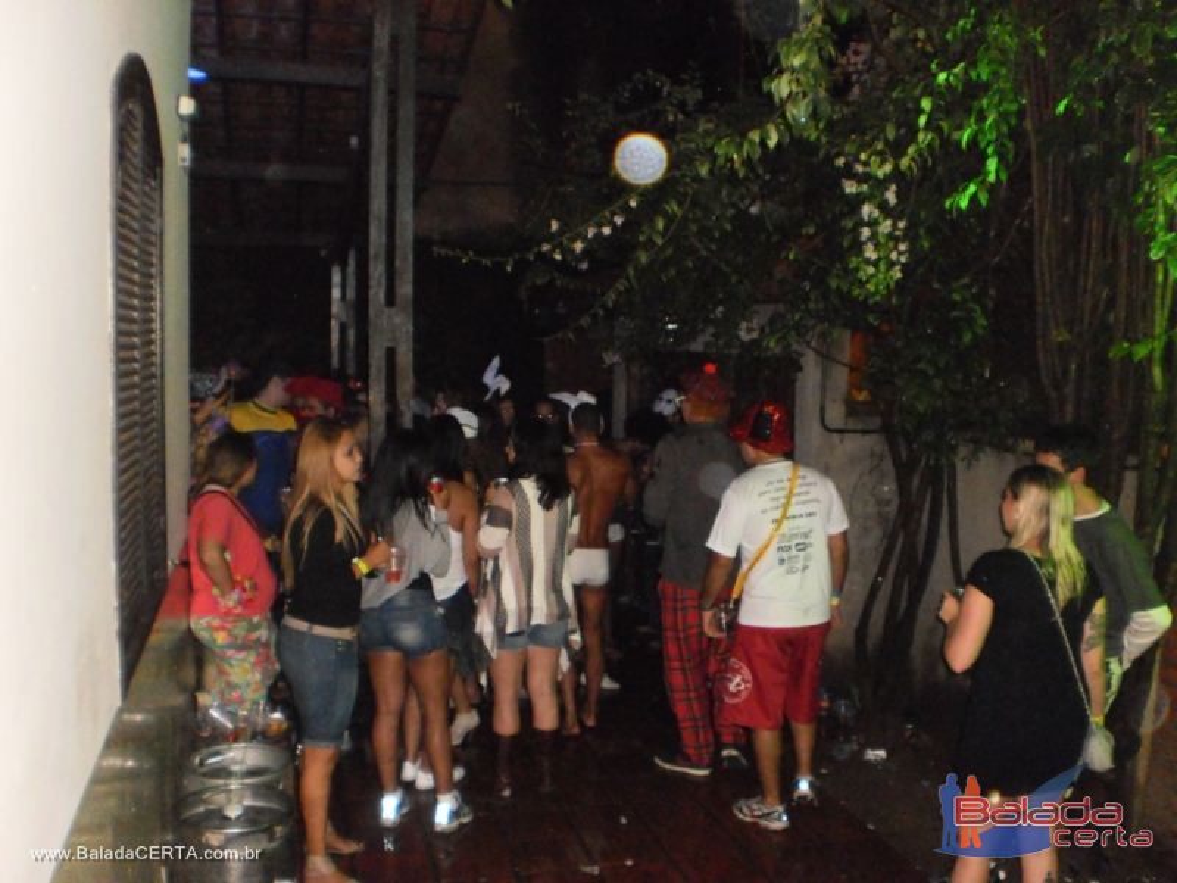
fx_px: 1224
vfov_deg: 39.7
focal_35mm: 36
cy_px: 442
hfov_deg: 51.4
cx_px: 588
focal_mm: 6.3
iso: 800
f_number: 3.1
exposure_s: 1/30
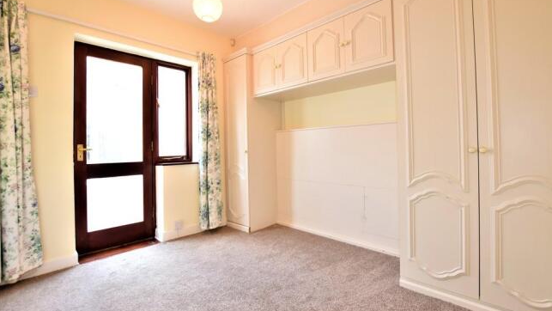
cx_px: 278
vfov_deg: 67.1
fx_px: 234
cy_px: 147
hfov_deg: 99.4
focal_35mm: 16
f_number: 5
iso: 640
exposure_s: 1/15
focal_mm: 10
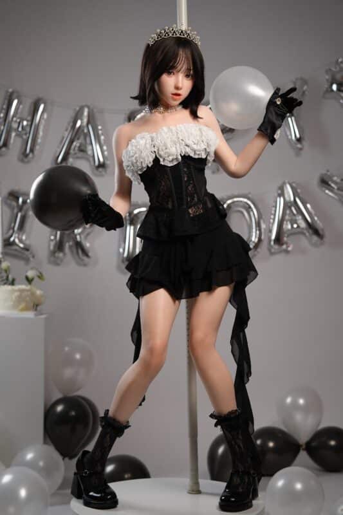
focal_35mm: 70
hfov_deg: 19.4
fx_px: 1001
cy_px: 258
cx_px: 172
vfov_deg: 28.8
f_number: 2.8
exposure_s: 1/160
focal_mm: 70
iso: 200
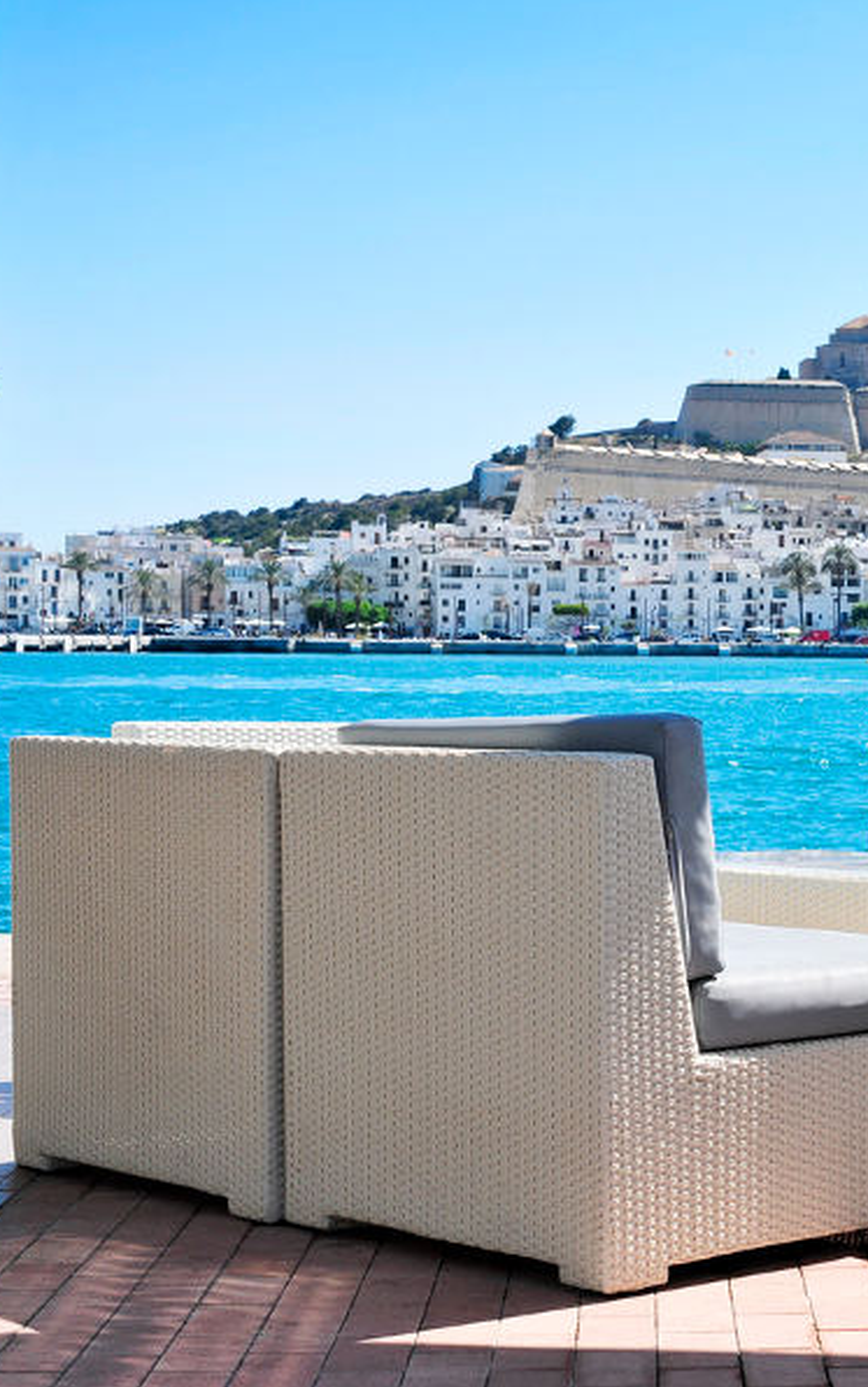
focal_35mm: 81
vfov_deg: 25.6
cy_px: 691
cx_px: 901
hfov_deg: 15.8
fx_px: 3054
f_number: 9
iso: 200
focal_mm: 35
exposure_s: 1/320
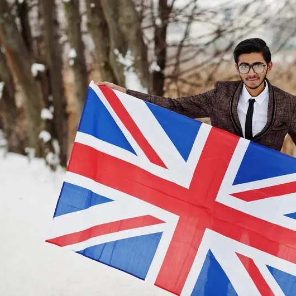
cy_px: 148
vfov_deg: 16.0
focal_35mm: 109
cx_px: 182
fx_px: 1054
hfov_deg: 16.0
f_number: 2.5
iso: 200
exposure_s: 1/800
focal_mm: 85
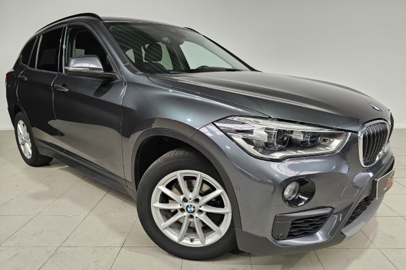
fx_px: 271
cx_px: 203
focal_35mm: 24
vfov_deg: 53.0
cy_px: 147
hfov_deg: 73.8
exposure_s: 1/180
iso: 125
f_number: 1.7
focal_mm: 6.3
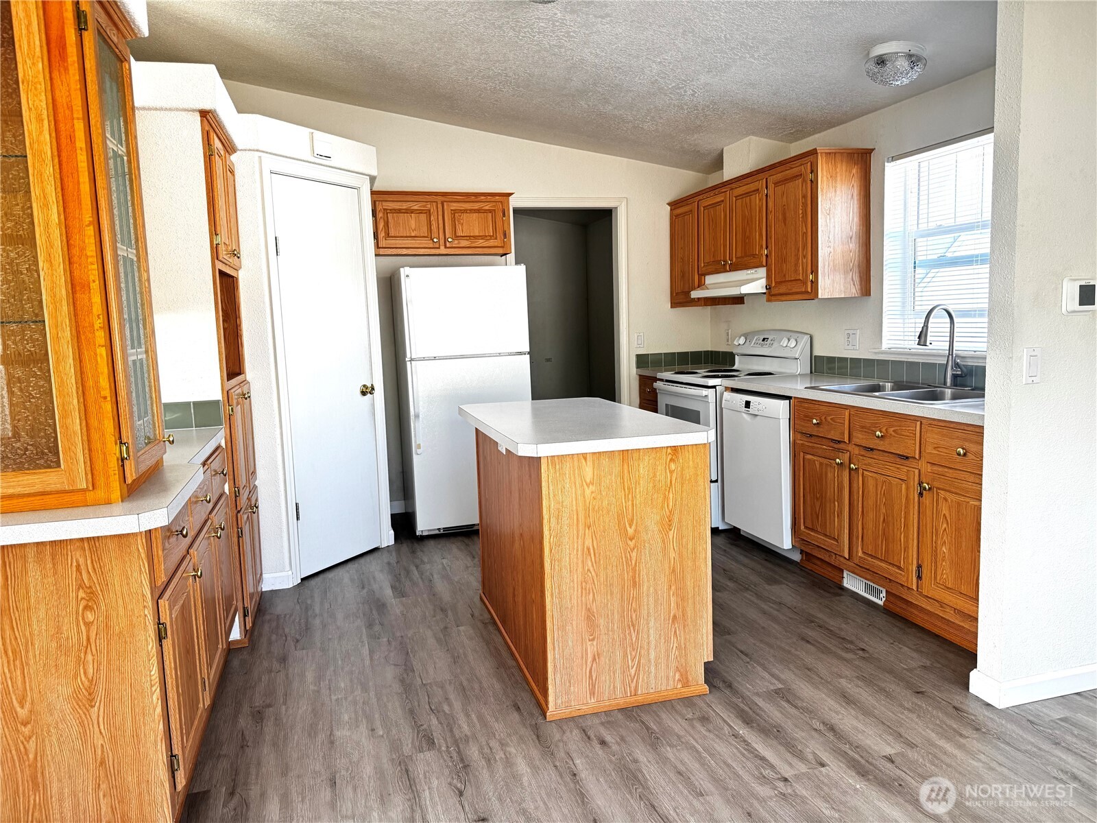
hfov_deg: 71.6
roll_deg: +1.5
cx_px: 548
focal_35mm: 24
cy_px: 412
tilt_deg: -6.6
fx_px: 761
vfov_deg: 56.8
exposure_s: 1/86
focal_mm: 6.76
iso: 200
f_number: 1.78
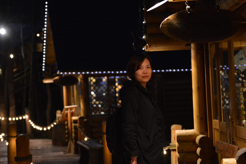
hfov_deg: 26.2
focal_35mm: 77
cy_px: 98
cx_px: 95
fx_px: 526
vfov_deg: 17.7
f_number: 2.8
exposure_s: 1/80
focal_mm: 58
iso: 2000
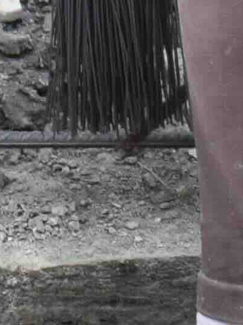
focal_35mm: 519
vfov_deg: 3.7
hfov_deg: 2.7
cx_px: -963
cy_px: -697
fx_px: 4862
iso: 400
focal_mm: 32
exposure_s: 1/250
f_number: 8
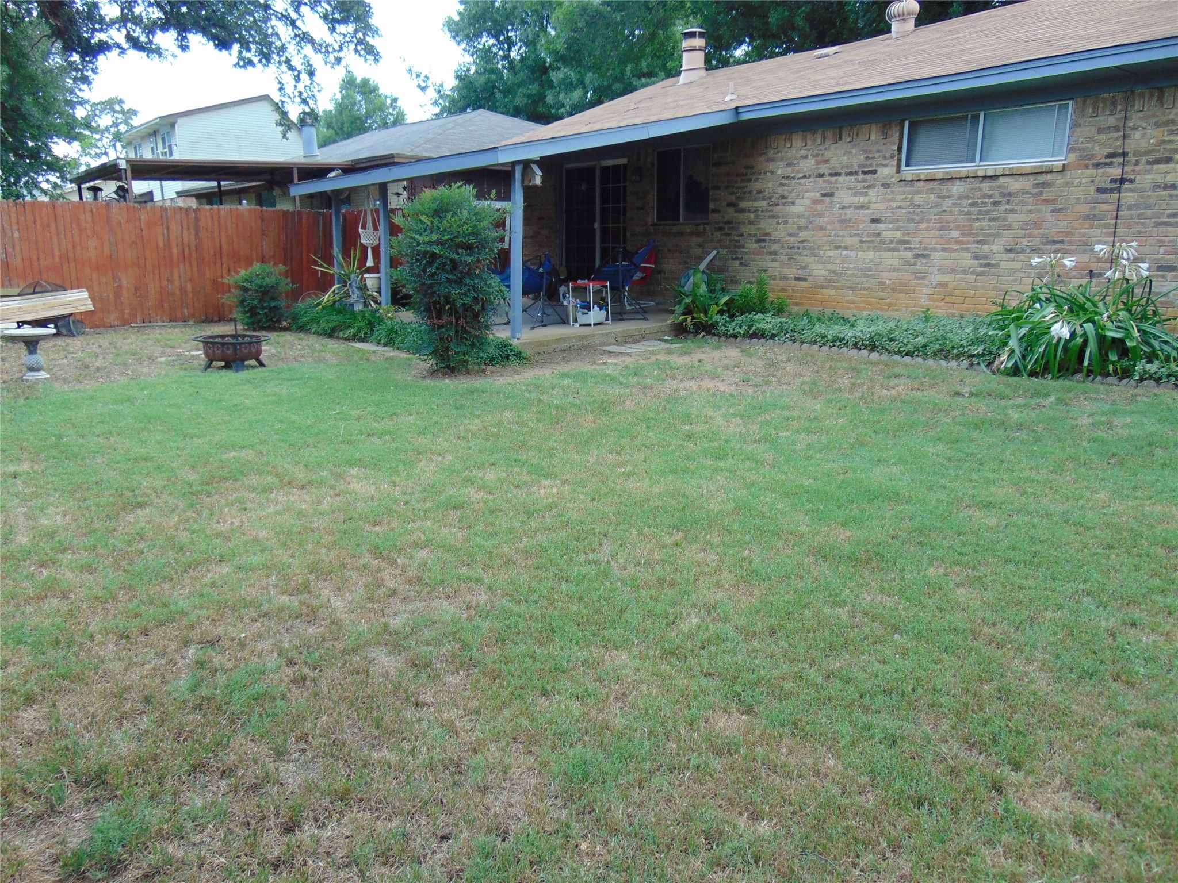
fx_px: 851
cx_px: 589
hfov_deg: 69.4
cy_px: 442
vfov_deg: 54.9
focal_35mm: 25
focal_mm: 4.5
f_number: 3
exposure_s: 1/60
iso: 80
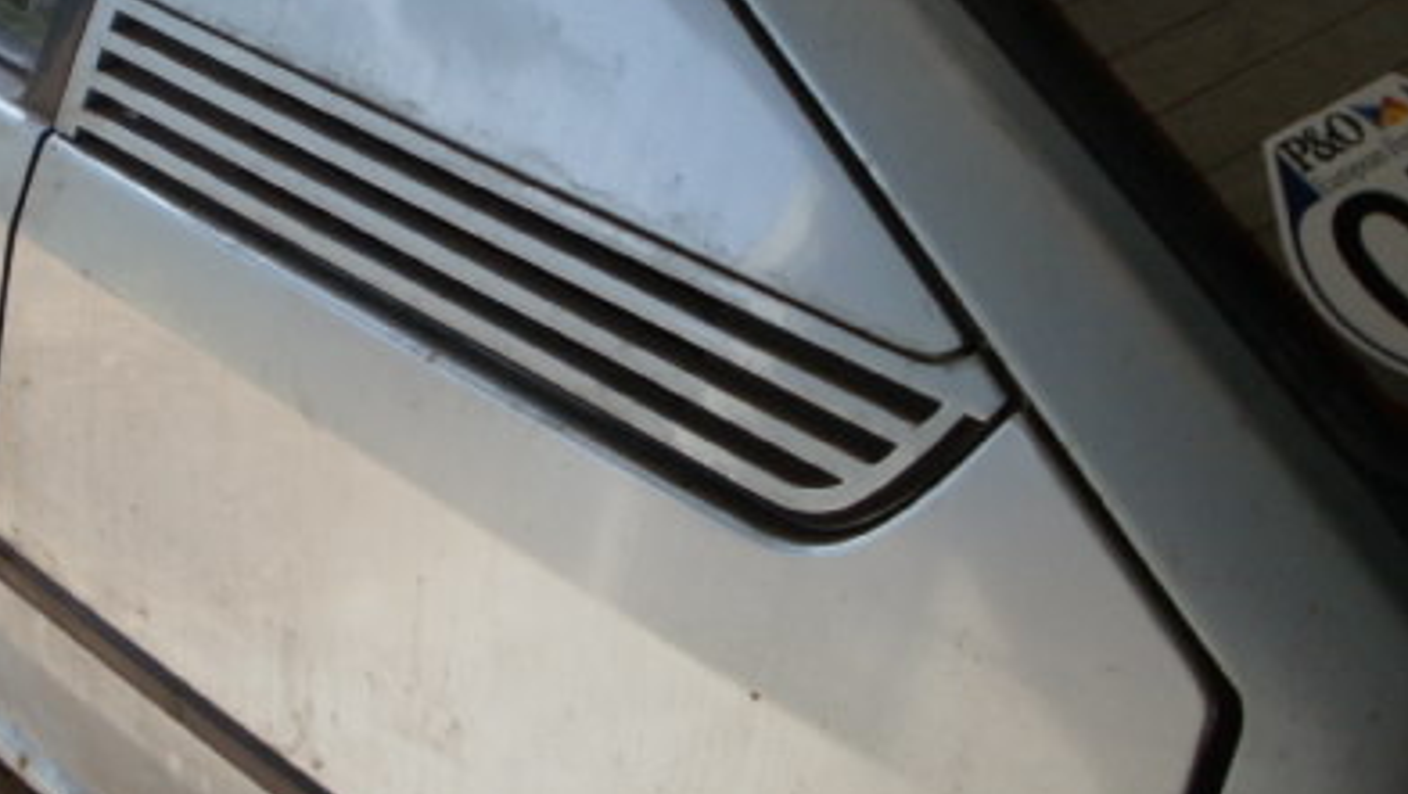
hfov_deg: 32.1
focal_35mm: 64
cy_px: 442
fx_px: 2391
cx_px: 330
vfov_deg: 18.8
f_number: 3.5
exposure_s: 1/250
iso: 200
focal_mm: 6.3
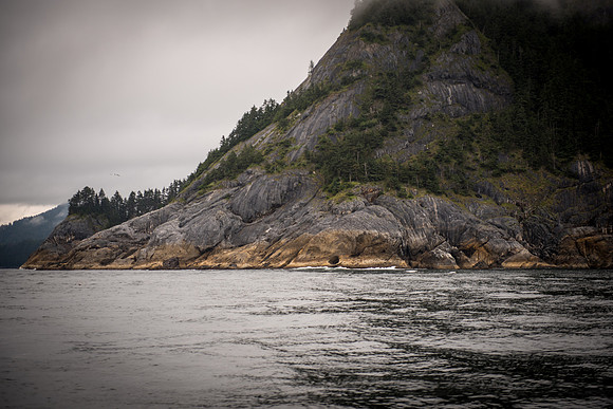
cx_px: 311
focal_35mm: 73
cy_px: 205
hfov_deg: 27.6
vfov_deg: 18.6
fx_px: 1248
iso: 100
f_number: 2.8
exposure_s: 1/1000
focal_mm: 70
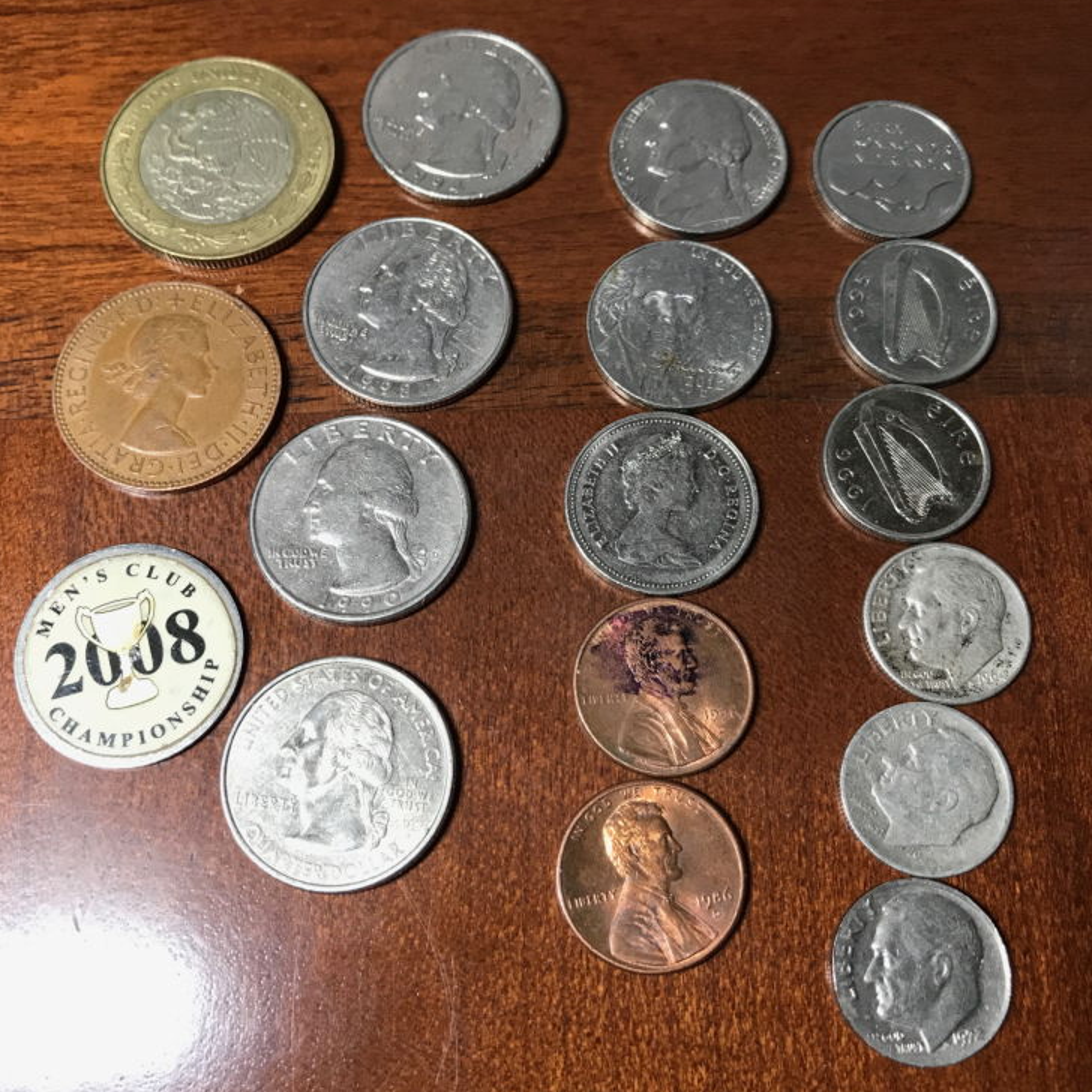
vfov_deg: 48.4
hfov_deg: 48.4
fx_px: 1213
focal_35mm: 34
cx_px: 522
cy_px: 552
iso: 40
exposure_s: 1/20
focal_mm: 3.99
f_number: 1.8
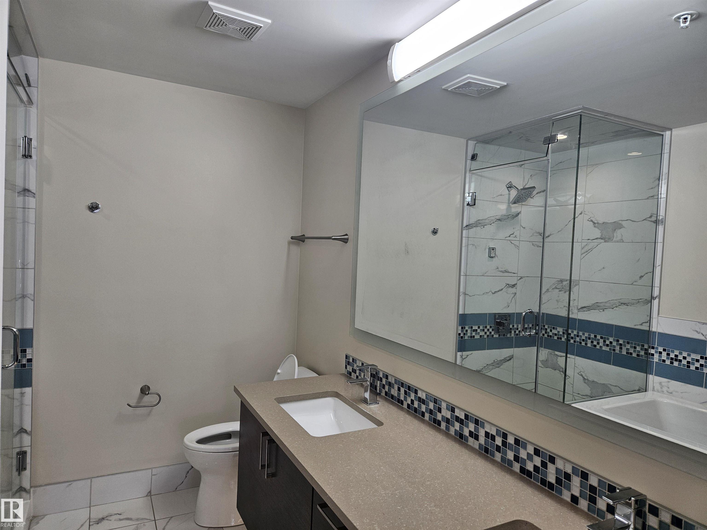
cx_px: 354
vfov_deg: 58.9
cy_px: 265
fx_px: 470
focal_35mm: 23
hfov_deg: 73.9
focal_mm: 5.4
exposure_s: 1/120
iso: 64
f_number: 1.8
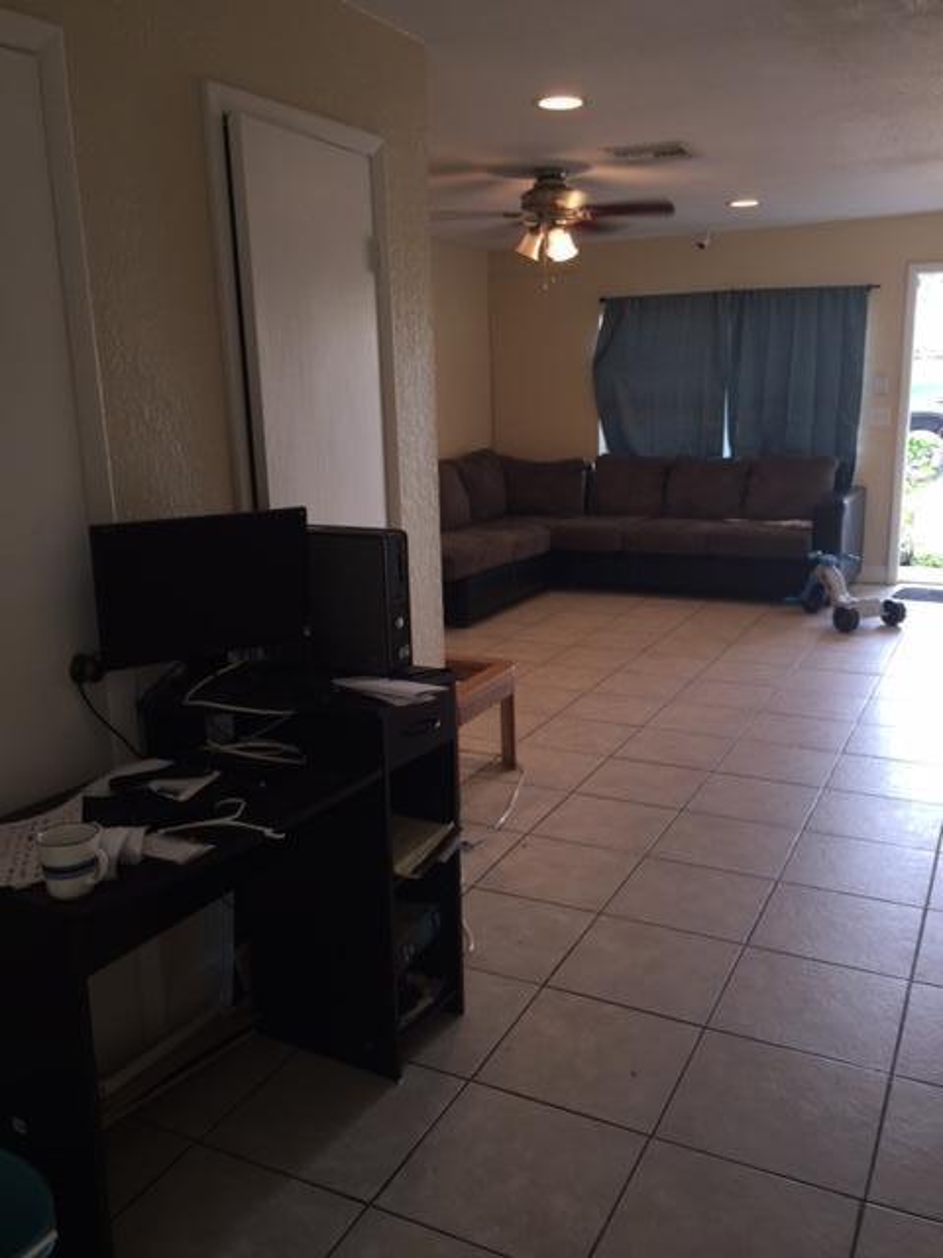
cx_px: 472
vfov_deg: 61.7
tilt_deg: -12.7
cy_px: 629
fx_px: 1053
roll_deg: +1.4
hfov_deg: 48.2
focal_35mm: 29
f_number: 2.2
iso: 32
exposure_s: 1/37
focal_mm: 4.15
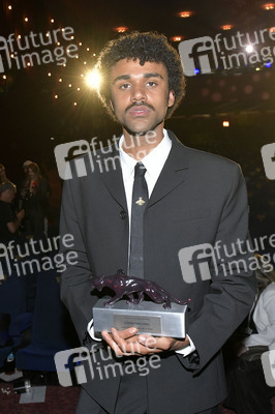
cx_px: 138
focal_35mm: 29
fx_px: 333
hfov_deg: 44.9
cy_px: 207
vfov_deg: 63.7
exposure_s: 1/250
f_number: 6.3
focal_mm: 29
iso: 1600
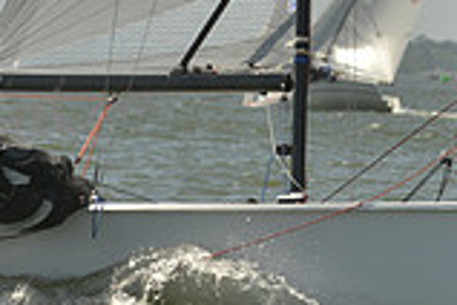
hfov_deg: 2.6
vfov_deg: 1.7
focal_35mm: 802
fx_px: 10180
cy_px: -47
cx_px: 302
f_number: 8
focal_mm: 220
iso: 280
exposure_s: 1/1600
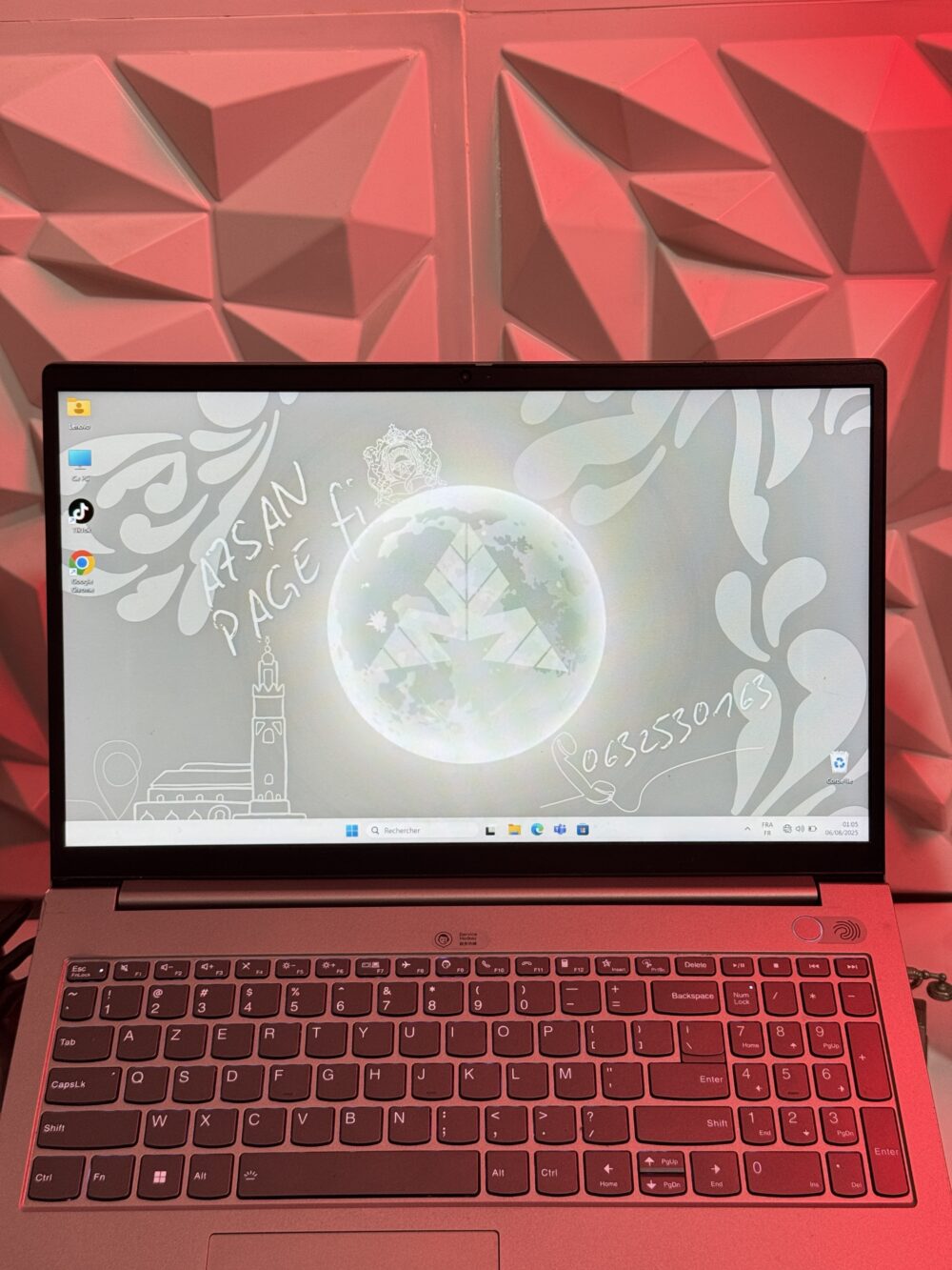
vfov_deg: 39.7
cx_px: 476
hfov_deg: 30.3
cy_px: 635
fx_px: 1760
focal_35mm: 48
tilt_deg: -21.8
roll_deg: +1.7
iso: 80
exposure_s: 1/50
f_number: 1.78
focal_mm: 6.76
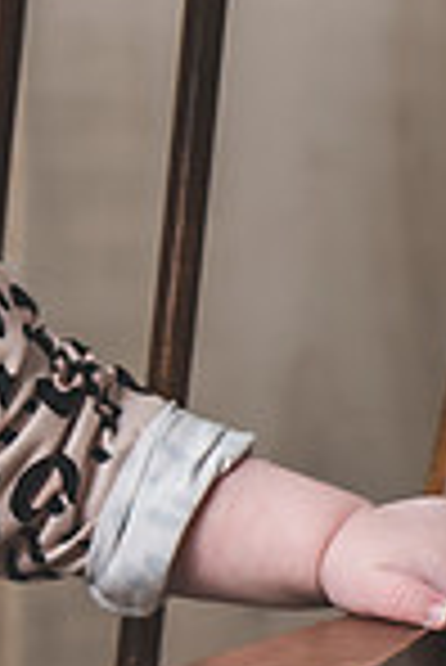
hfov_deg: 6.2
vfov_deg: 9.8
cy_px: 183
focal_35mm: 209
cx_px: -704
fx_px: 3875
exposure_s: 1/200
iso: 200
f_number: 2.8
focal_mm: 50
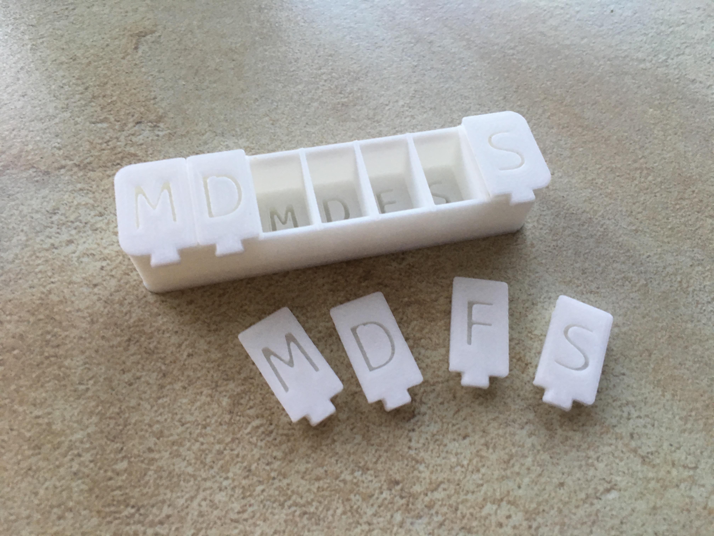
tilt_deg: -63.0
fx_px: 598
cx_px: 357
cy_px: 268
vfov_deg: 48.2
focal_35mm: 29
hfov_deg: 61.7
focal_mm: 4.15
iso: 125
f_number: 2.2
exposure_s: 1/33
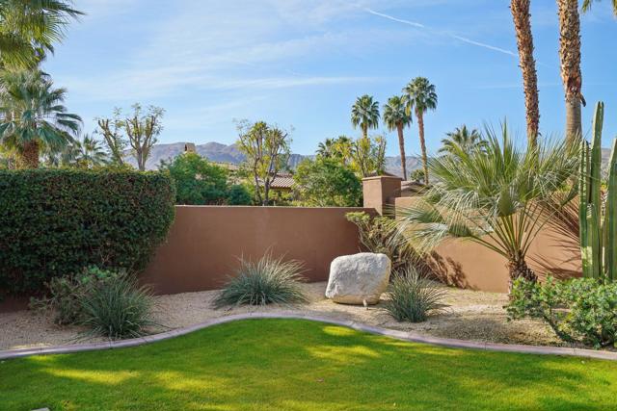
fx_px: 514
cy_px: 206
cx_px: 308
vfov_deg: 43.6
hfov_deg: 61.9
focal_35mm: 30
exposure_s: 1/200
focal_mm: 30
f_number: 8
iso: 100
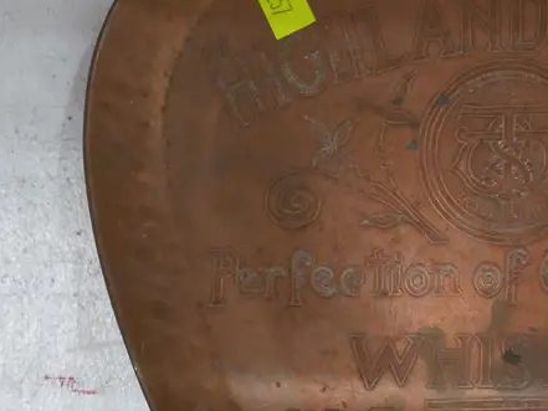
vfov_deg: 12.8
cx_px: 518
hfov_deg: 16.7
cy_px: 199
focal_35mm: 116
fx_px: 1837
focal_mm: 25
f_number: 5.3
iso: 3200
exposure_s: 1/25
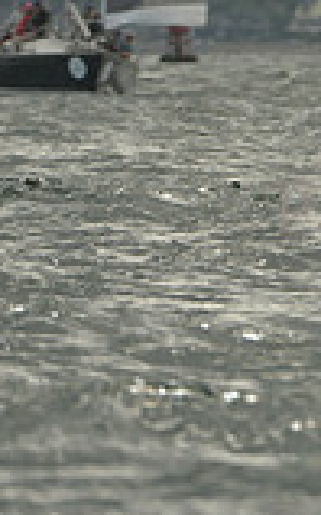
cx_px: 898
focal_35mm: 1492
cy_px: -53
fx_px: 20941
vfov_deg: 1.4
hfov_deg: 0.9
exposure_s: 1/1250
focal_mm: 400
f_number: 8
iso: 400
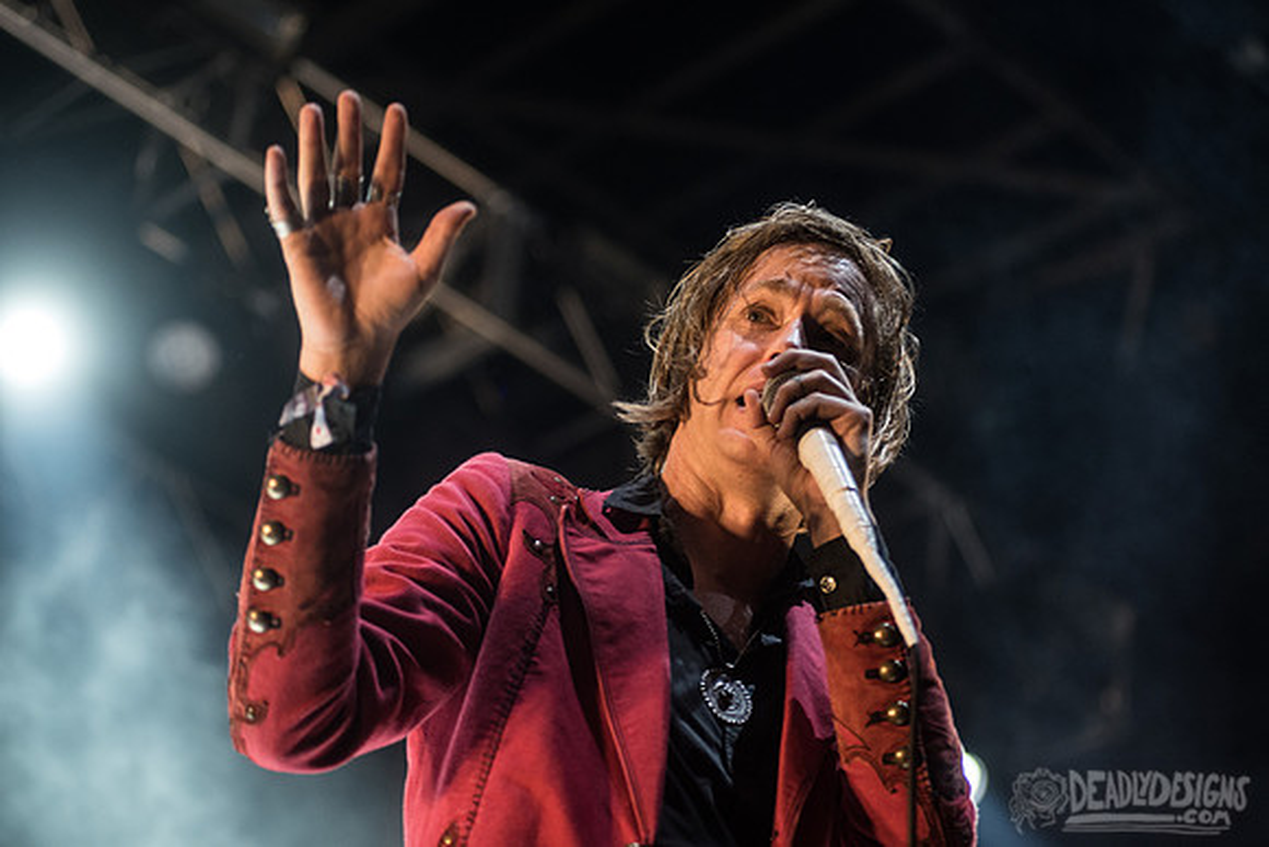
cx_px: 683
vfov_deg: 15.9
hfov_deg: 23.6
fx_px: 3038
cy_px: 391
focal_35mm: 86
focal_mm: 80
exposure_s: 1/125
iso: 1250
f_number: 3.5
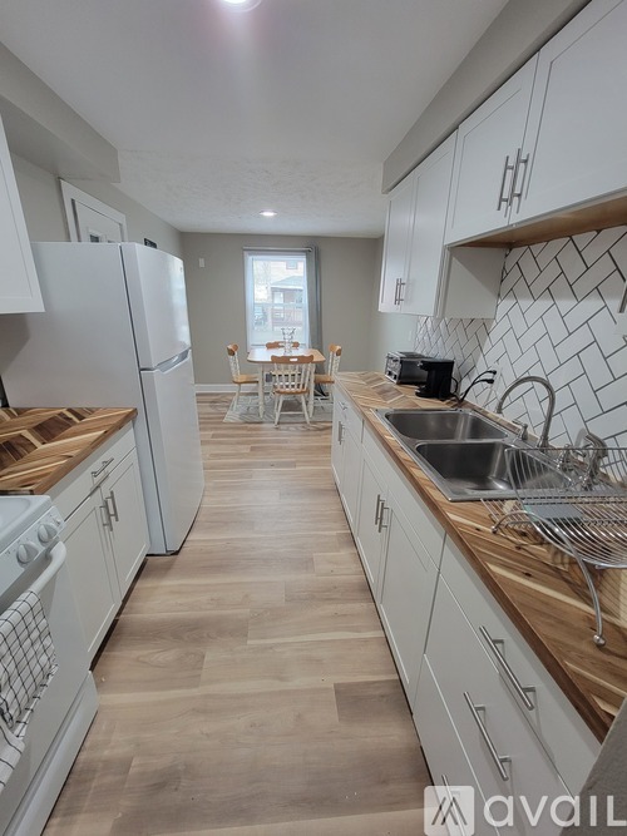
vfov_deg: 106.2
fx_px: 314
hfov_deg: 89.9
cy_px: 418
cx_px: 314
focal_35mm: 13
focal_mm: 2.2
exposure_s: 1/60
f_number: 2.2
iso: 400
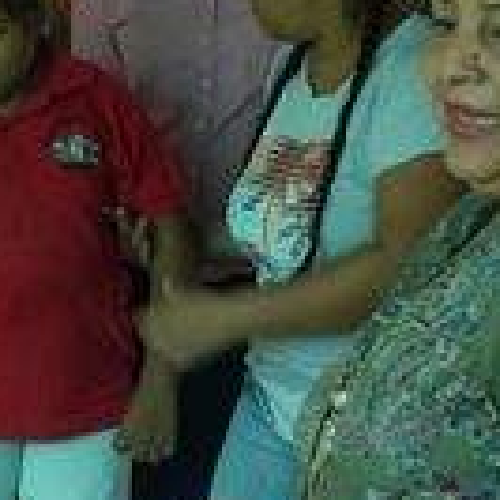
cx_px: -323
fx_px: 2647
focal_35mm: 162
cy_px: 316
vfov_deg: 10.8
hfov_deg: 10.3
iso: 100
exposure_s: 1/30
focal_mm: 19
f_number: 4.3
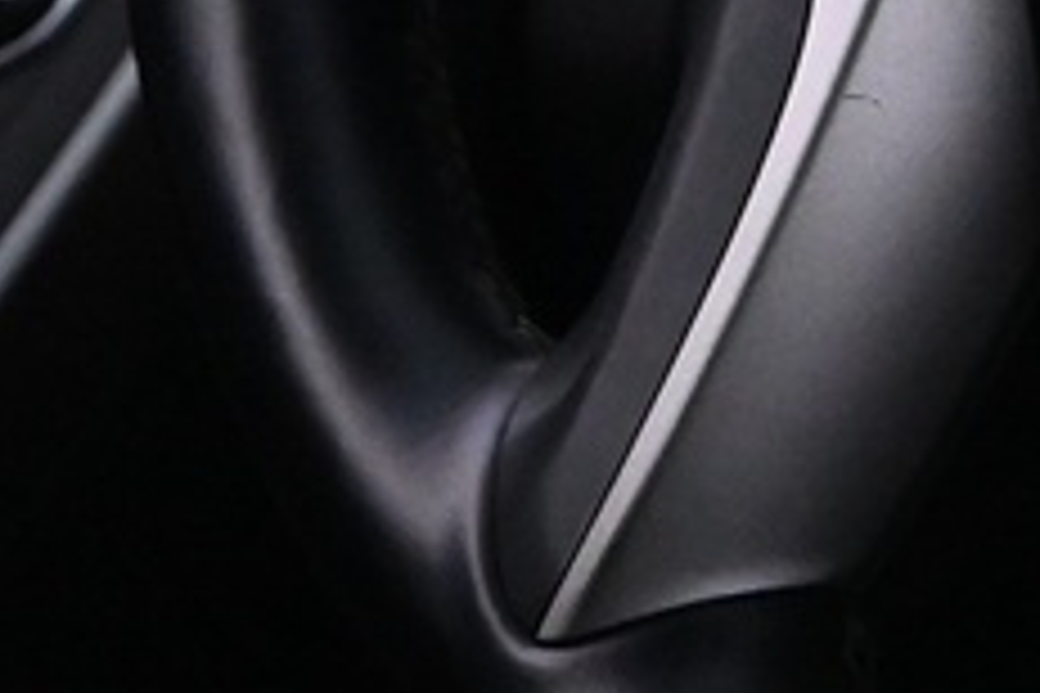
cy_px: -693
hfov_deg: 10.4
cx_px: 1751
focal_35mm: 189
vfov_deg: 7.0
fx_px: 5460
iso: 3200
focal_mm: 18
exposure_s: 1/60
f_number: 4
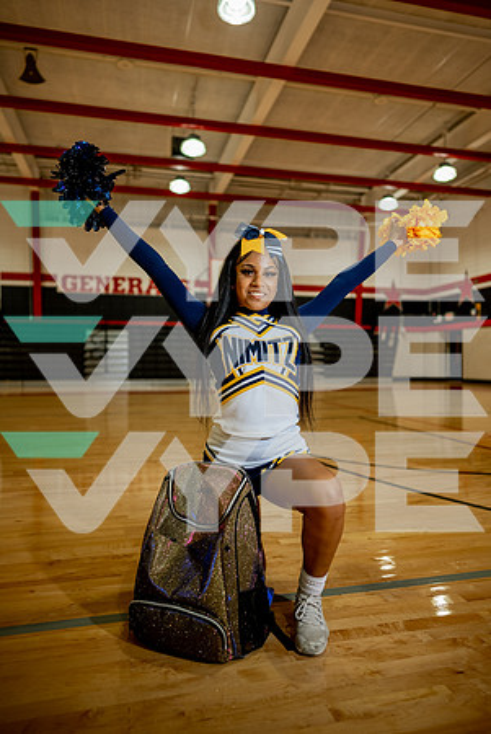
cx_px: 246
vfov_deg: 73.7
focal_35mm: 24
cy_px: 367
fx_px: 490
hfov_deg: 53.2
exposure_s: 1/200
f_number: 1.4
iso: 125
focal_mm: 24
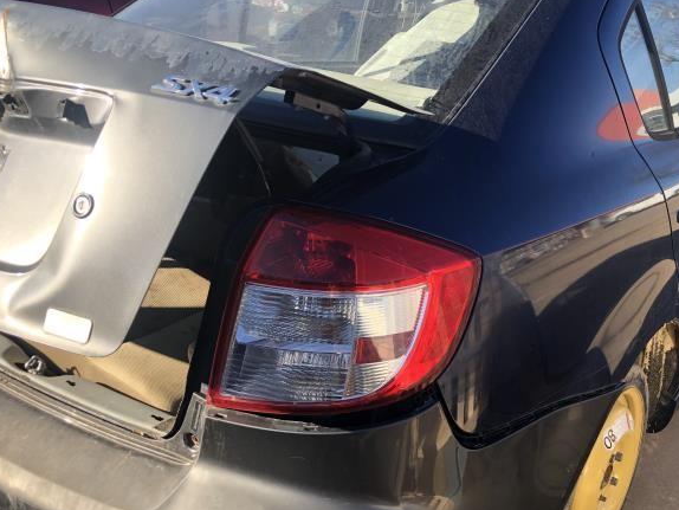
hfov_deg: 47.2
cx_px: 445
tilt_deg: -23.7
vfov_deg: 36.8
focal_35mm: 39
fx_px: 765
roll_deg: -3.8
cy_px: 292
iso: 20
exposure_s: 1/521
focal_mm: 3.99
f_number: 1.8
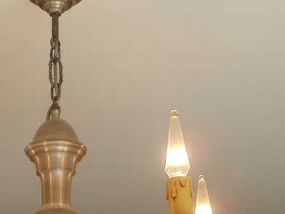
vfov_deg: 16.3
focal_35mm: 89
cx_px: 40
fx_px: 733
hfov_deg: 21.6
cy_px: 209
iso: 100
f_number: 3.5
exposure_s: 1/125
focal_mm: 6.3
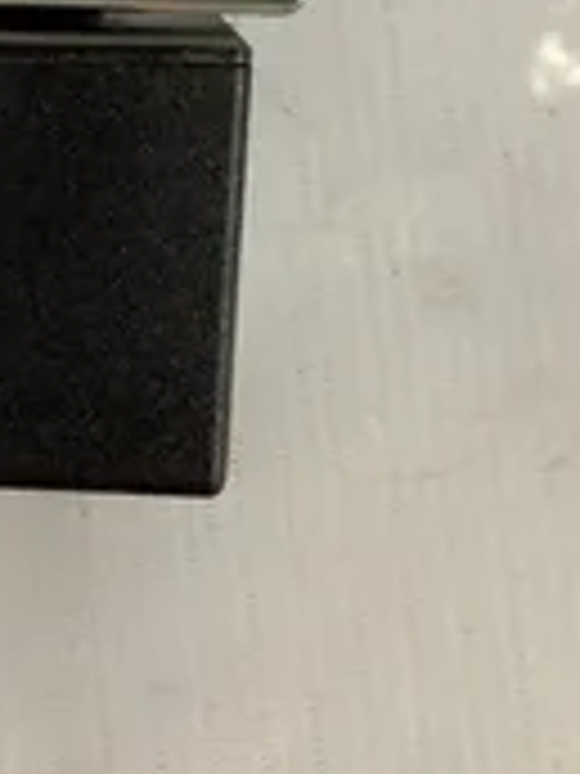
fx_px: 1609
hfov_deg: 19.9
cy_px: 14
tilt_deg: -79.6
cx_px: 18
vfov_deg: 25.8
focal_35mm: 72
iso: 320
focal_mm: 3.3
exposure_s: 1/50
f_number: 2.4
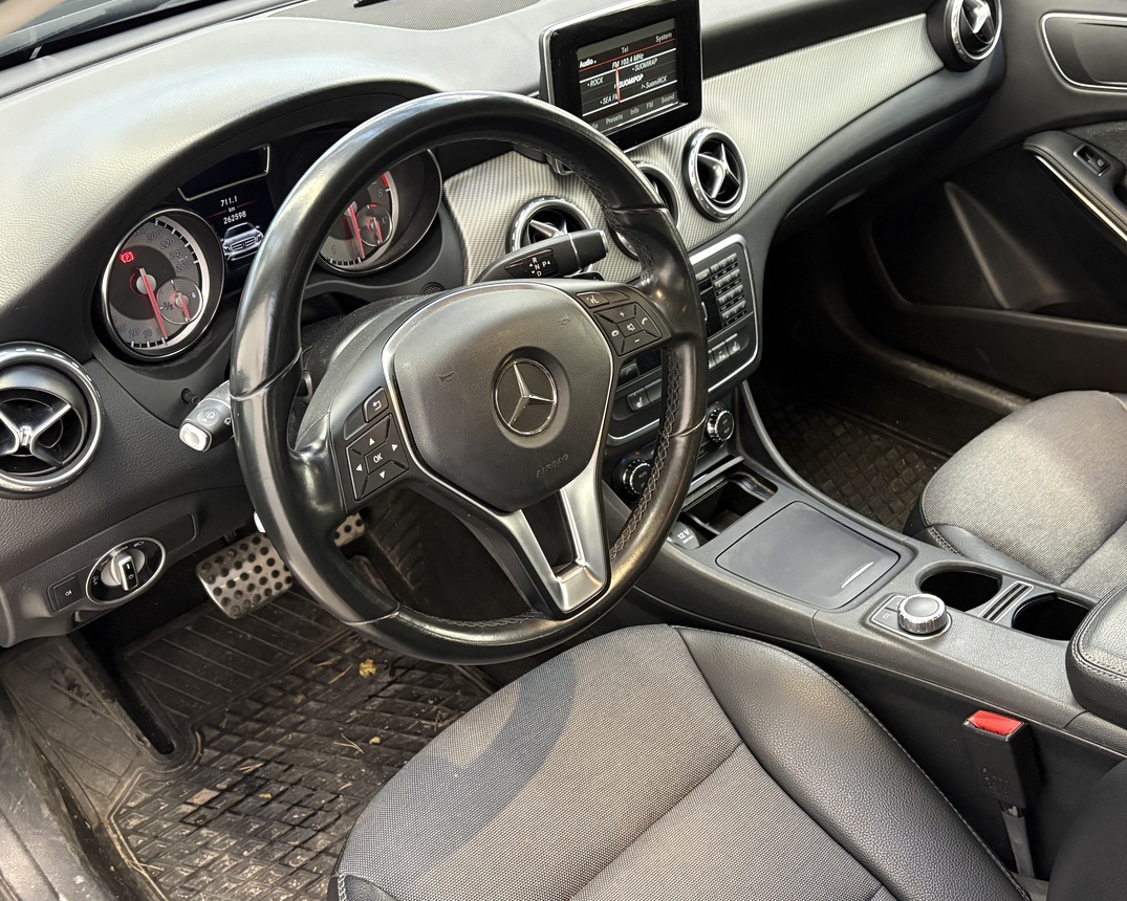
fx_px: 1134
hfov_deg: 52.8
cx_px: 601
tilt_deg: -37.9
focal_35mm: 34
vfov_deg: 43.2
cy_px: 514
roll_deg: +1.6
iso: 500
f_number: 1.6
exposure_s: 1/33
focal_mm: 5.96
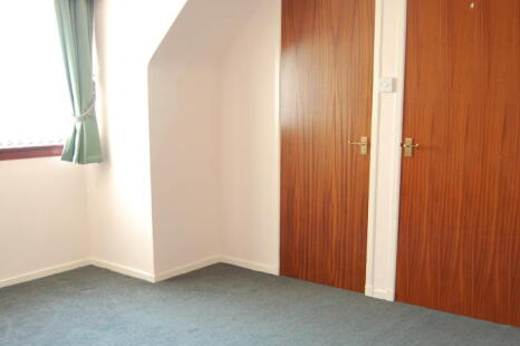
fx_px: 548
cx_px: 277
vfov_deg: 34.9
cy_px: 209
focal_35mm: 38
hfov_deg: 50.7
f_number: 3.5
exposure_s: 1/6
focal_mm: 18
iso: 200
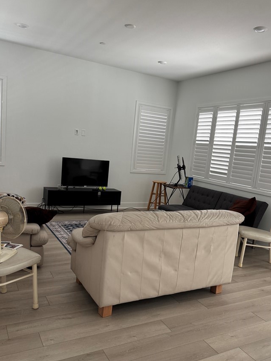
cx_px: 149
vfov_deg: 61.6
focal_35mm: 29
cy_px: 195
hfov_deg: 48.2
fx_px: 302
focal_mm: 6.76
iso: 200
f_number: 1.78
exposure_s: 1/121
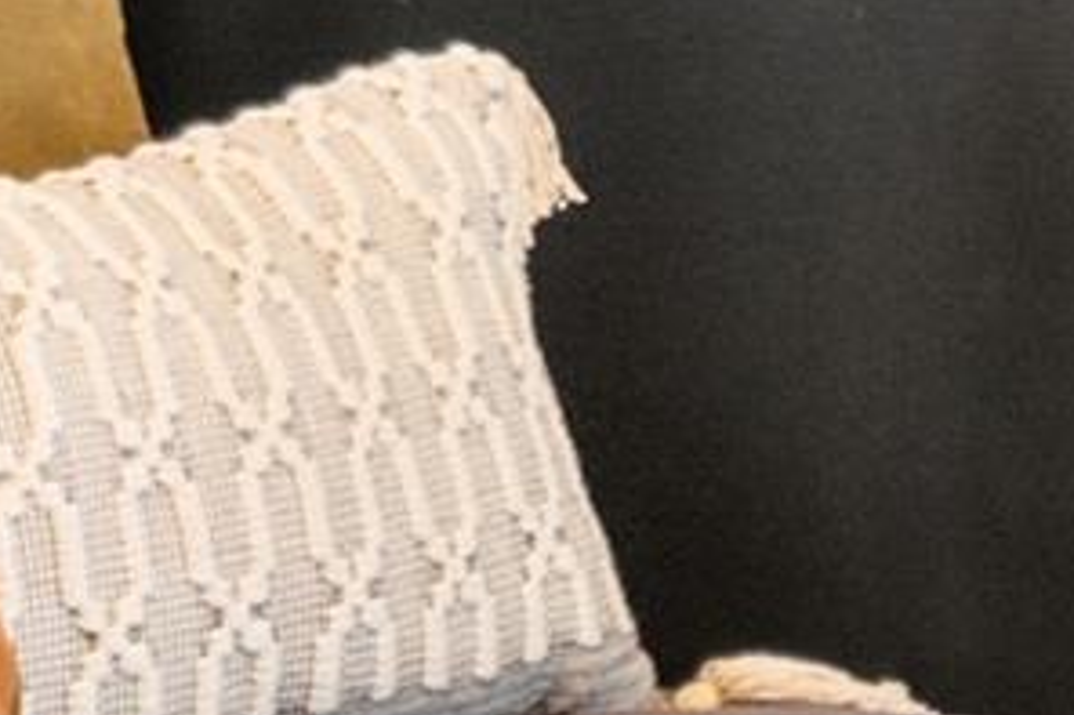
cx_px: -845
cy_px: -80
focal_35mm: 227
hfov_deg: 8.7
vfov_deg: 6.0
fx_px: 6768
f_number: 2.8
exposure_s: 1/8
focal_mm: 28
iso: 200
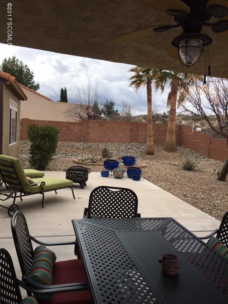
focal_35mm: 29
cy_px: 152
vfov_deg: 61.7
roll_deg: -2.4
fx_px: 255
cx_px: 114
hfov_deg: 48.2
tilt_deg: -4.8
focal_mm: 4.15
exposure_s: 1/1479
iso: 25
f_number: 2.2
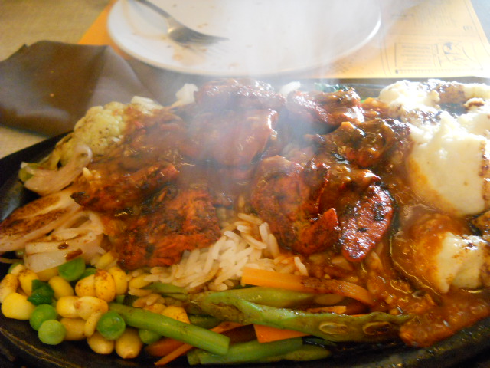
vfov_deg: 35.1
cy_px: 184
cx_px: 245
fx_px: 580
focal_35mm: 41
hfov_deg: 45.8
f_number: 3.1
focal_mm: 6.72
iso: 640
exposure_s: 1/8
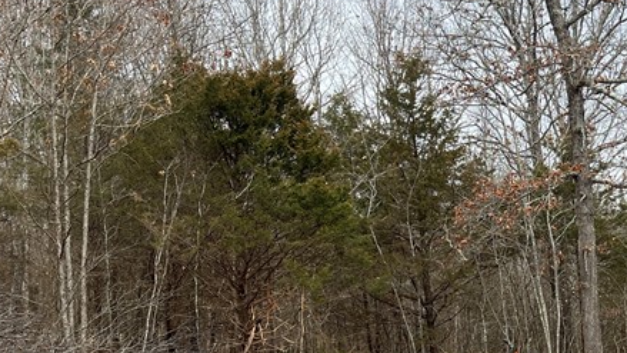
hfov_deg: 30.8
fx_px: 1097
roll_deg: +3.3
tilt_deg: -4.6
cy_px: 413
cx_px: 530
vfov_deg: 17.5
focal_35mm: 66
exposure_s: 1/571
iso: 50
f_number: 1.6
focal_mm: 5.1
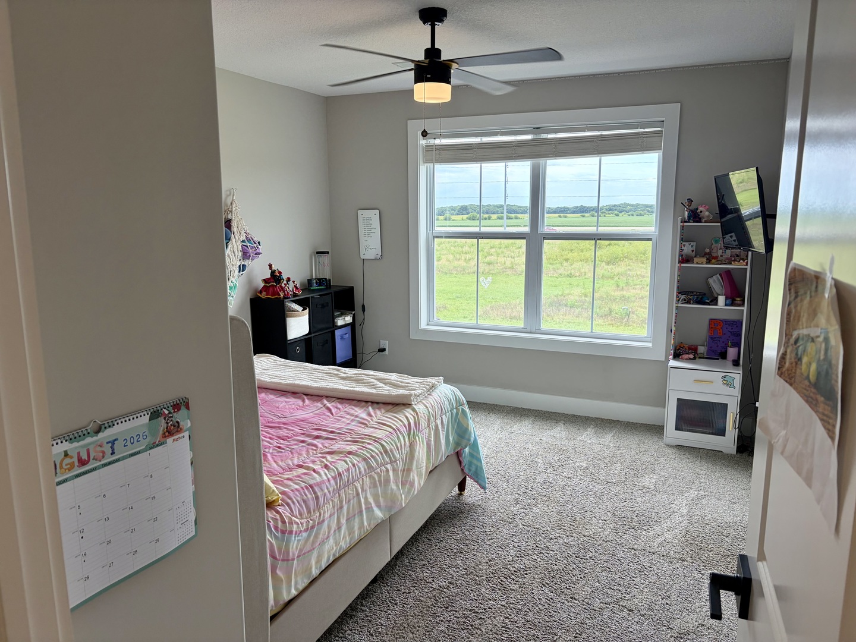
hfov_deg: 67.3
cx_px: 428
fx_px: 643
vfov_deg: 53.1
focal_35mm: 26
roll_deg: -0.7
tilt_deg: -9.0
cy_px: 321
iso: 50
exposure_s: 1/160
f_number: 1.6
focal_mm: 5.96
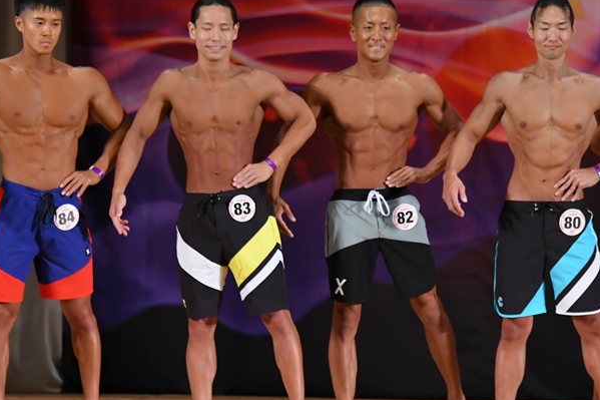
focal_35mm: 330
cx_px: 317
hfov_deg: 6.2
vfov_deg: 4.2
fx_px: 5498
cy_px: 222
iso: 3200
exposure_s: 1/400
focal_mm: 170
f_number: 5.6
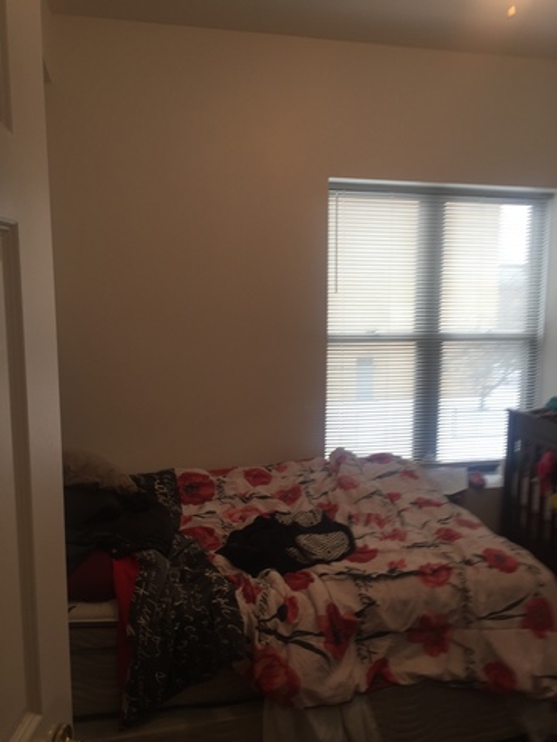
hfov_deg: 48.2
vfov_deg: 61.7
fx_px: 622
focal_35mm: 29
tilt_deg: -5.3
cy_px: 371
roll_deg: -0.9
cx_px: 278
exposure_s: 1/40
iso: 32
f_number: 2.2
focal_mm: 4.15
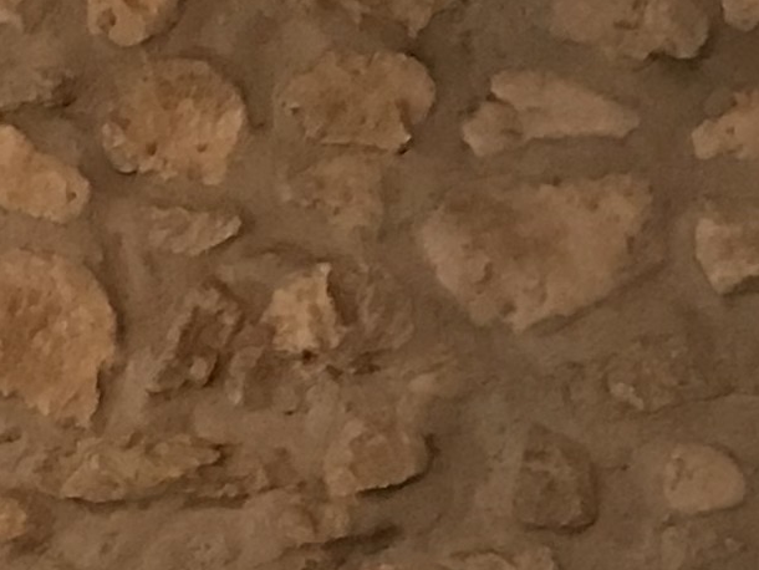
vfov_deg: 7.7
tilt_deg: -3.6
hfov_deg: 10.3
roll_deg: -0.3
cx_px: -372
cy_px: 1150
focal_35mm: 185
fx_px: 4058
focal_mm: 3.99
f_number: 1.8
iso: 100
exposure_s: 1/11
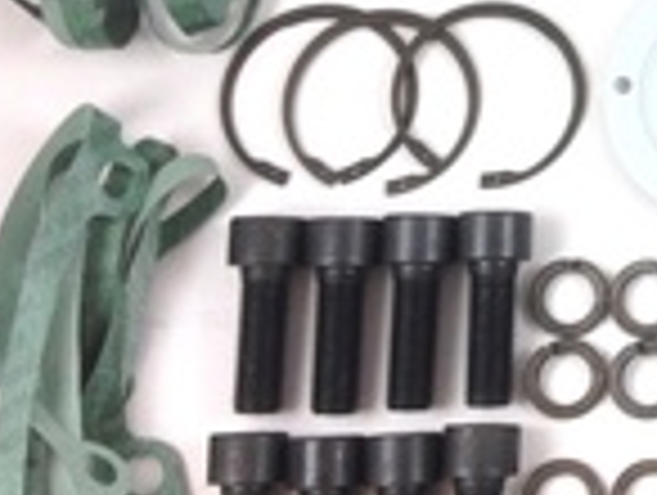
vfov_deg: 13.3
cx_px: 968
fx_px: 2091
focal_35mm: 110
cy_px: 11
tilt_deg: -74.5
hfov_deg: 16.4
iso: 50
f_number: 2.4
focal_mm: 4.28
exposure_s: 1/60
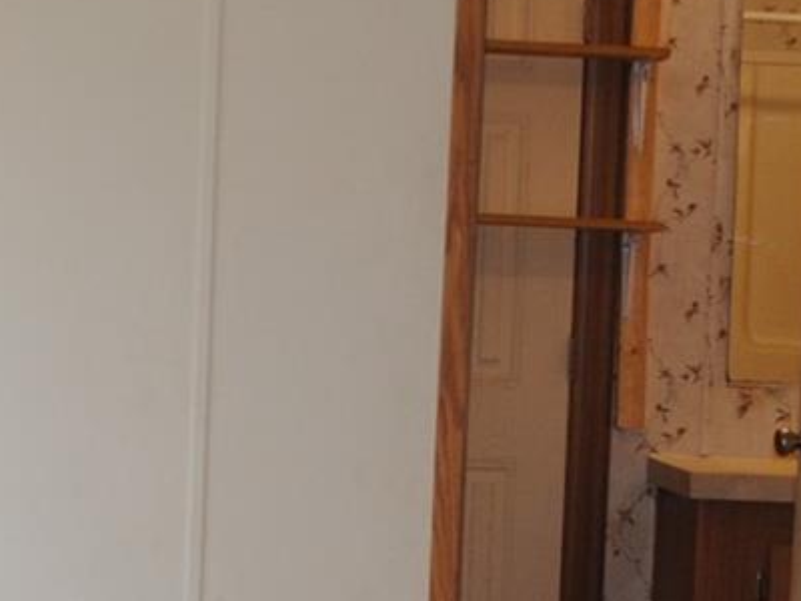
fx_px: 3078
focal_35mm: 133
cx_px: 340
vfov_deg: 11.1
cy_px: 573
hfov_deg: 14.8
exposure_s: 1/100
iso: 200
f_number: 3.5
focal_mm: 18
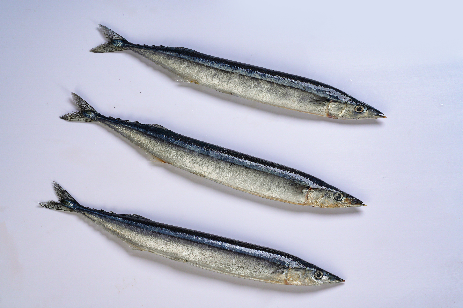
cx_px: 232
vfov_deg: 13.0
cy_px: 154
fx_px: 1350
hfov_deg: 19.5
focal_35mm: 105
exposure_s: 1/125
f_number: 11
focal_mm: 105
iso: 100
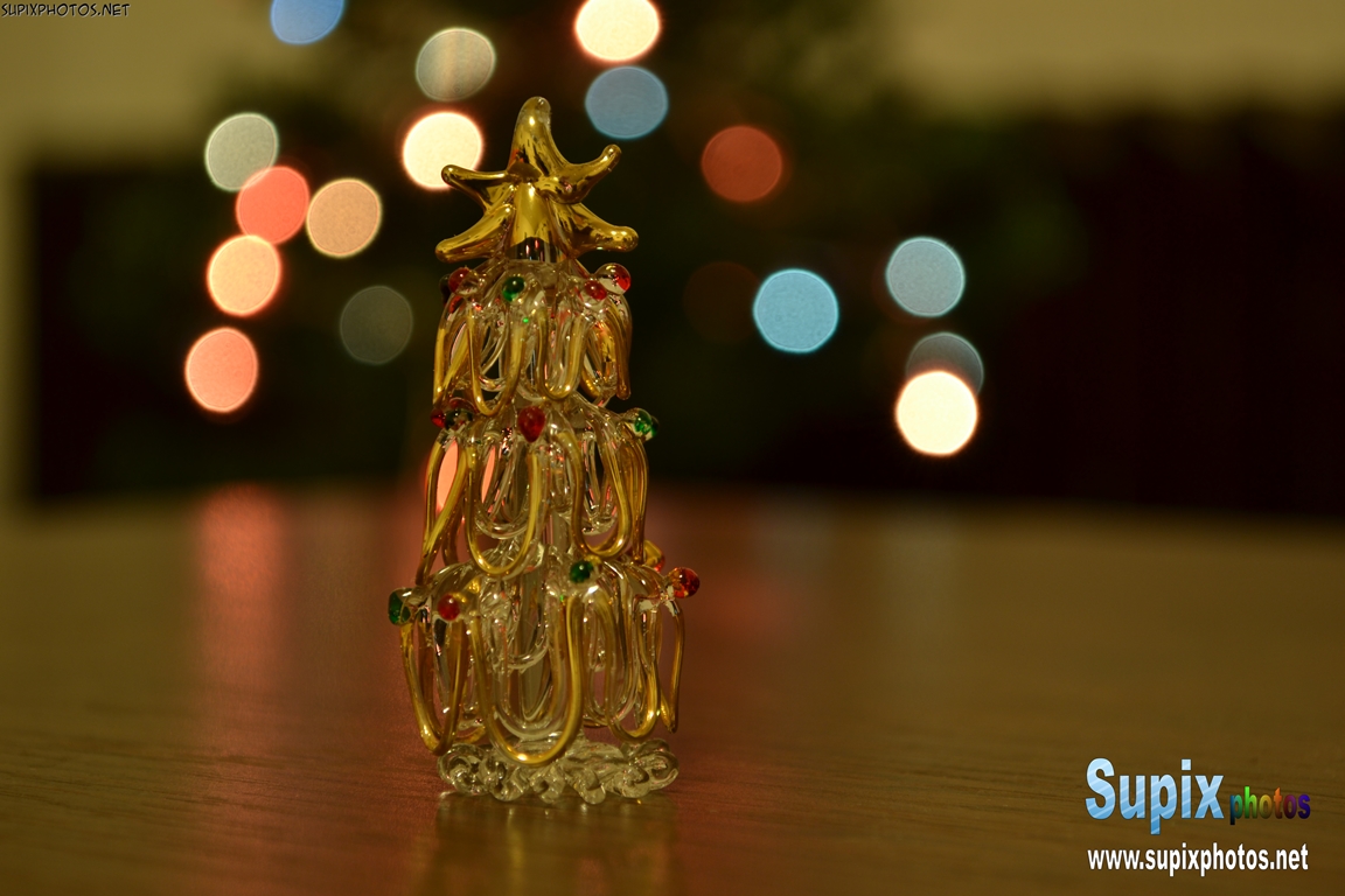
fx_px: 3082
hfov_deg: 24.6
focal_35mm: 82
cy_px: 448
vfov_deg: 16.6
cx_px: 672
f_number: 5.6
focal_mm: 55
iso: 100
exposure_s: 1
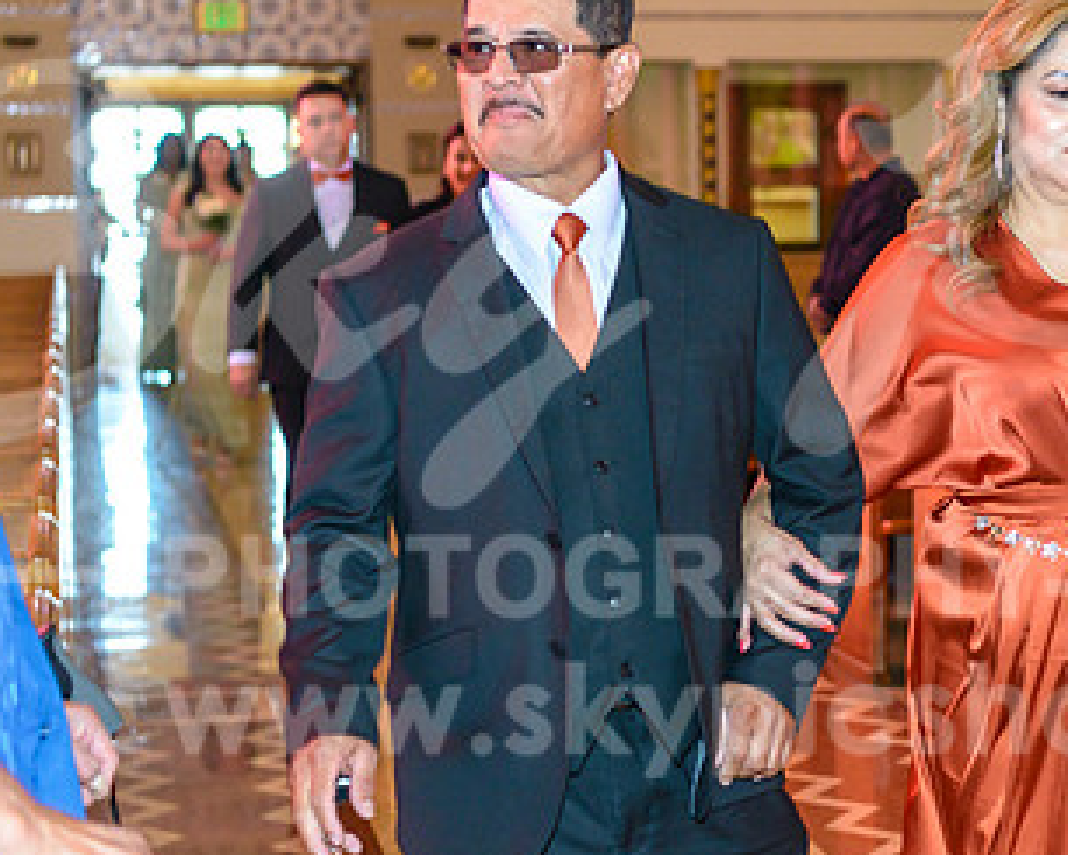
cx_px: 771
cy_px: 426
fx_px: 2877
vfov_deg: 16.9
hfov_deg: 20.9
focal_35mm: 91
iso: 1000
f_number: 2.8
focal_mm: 48
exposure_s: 1/125
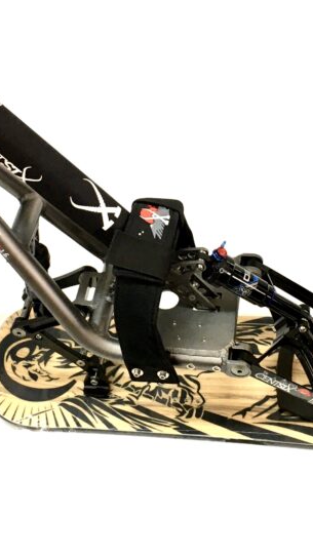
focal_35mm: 63
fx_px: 929
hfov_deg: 19.1
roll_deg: +10.8
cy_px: 191
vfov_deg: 33.1
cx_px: 165
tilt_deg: -42.2
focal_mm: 4.15
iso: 80
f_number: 2.2
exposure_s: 1/33
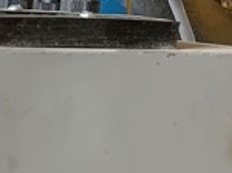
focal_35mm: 178
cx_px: 557
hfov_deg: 9.8
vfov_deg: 7.6
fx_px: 1191
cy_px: -280
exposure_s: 1/70
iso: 100
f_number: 1.8
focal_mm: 4.25
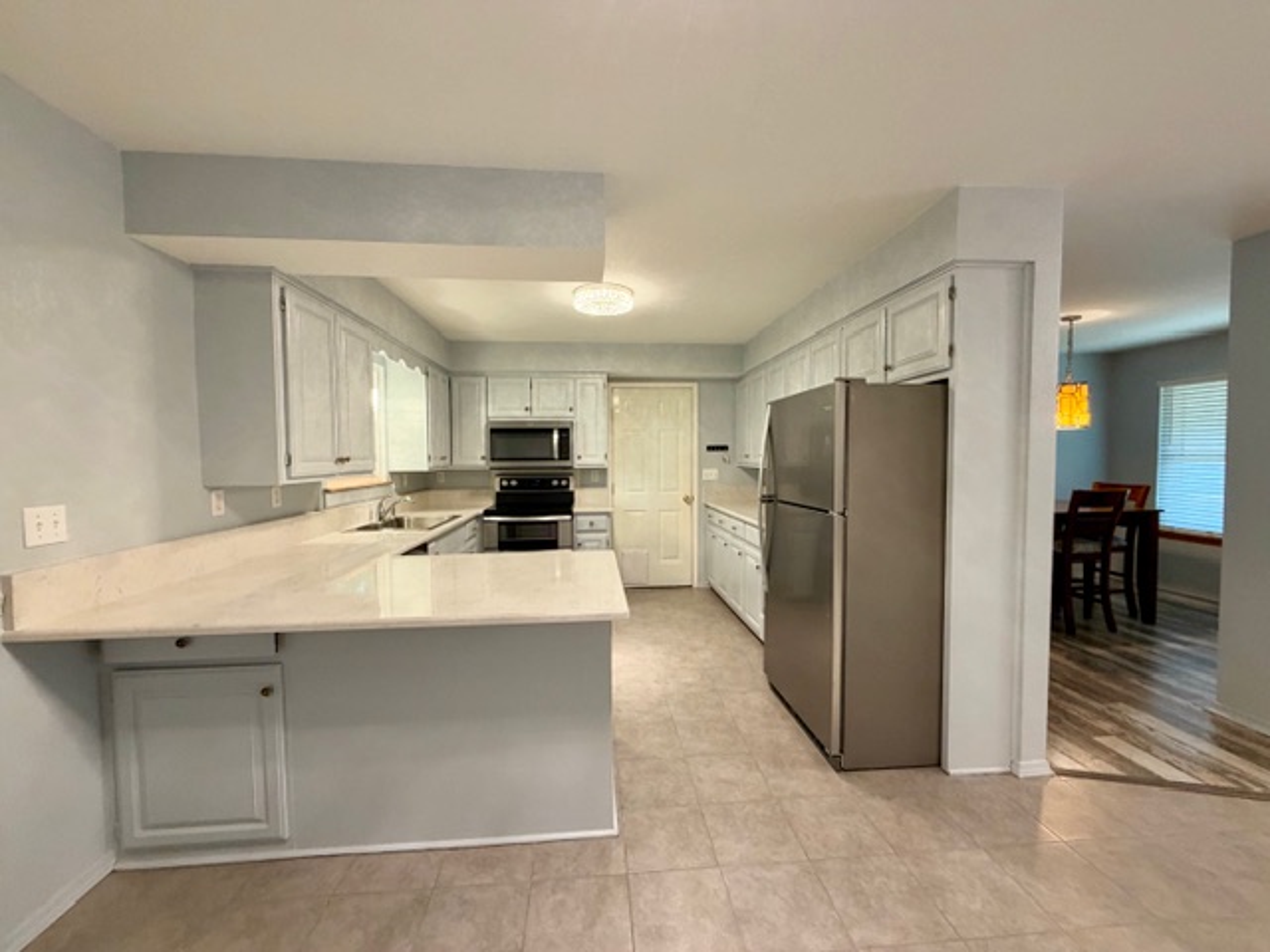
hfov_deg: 102.1
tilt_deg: -1.9
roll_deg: +0.3
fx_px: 514
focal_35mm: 14
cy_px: 476
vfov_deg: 85.7
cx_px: 635
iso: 320
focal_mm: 2.22
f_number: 2.2
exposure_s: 1/60
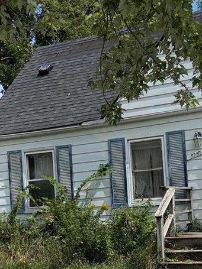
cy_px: 215
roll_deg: +3.2
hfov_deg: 20.4
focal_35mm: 72
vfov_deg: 26.5
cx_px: 131
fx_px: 560
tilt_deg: -1.3
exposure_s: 1/10309
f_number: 1.78
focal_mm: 6.76
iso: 50
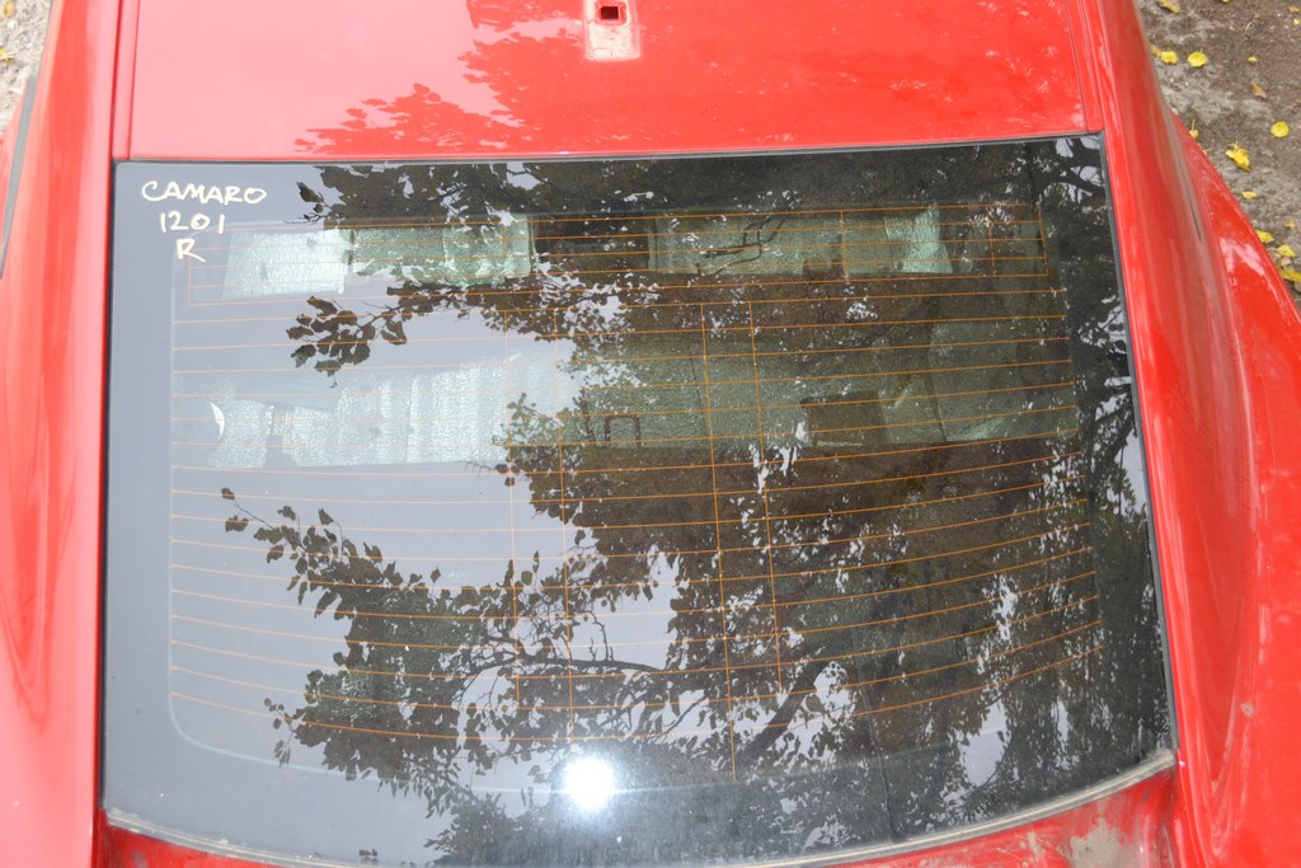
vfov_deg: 34.2
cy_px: 434
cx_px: 650
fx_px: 1410
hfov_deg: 49.5
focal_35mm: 39
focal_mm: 26
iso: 360
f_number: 4.2
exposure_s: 1/125
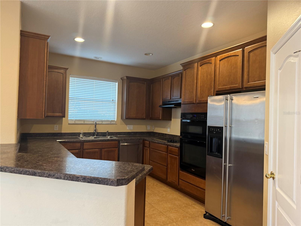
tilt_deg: +1.3
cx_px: 150
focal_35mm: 24
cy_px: 113
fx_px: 209
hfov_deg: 71.6
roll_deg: -1.7
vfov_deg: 56.8
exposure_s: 1/60
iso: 250
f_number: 1.78
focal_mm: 6.76
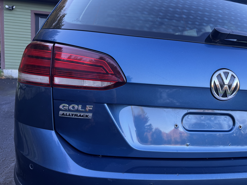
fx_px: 171
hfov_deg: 71.6
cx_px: 124
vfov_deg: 56.8
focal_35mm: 24
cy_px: 92
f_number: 1.78
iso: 64
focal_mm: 6.76
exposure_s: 1/121
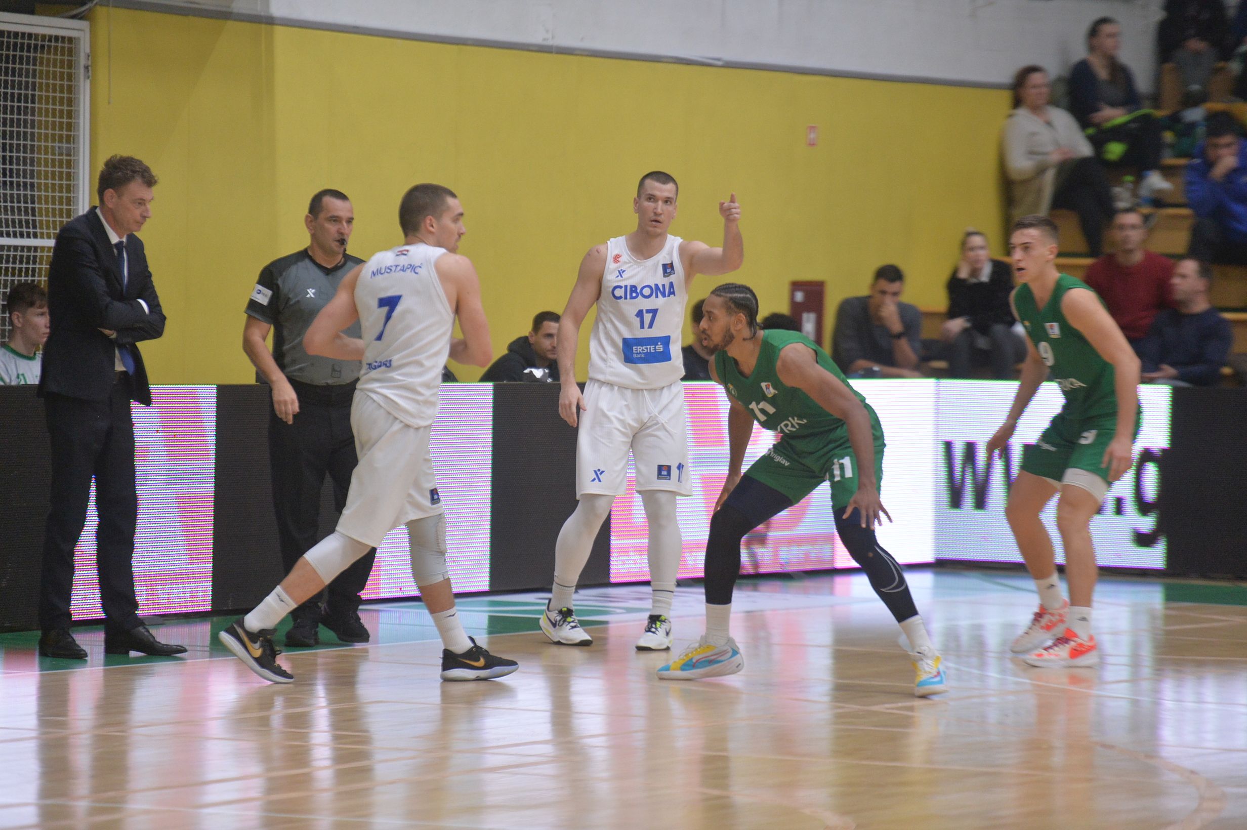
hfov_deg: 10.3
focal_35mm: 200
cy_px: 415
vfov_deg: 6.9
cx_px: 624
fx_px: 6924
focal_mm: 200
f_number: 2.8
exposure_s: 1/800
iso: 2500
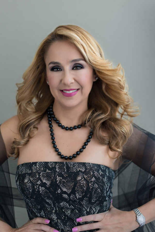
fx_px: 323
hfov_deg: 27.0
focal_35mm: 50
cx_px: 78
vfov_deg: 39.6
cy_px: 116
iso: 320
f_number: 2.8
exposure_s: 1/80
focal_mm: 50
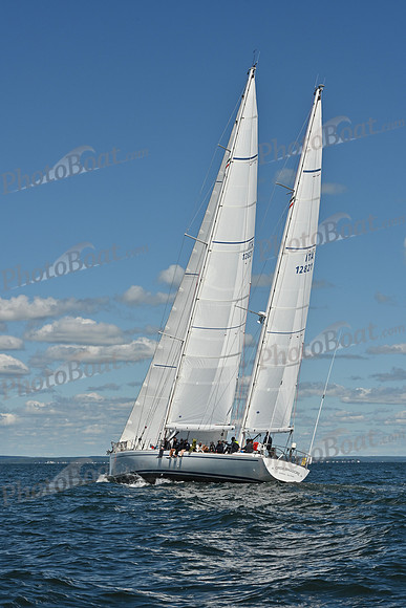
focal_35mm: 82
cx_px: 203
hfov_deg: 16.7
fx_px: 1386
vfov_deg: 24.8
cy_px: 304
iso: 320
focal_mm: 82
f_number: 16
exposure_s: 1/800
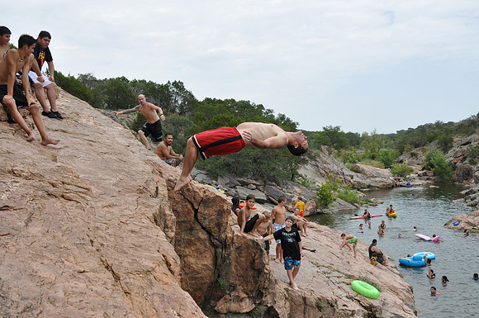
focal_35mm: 36
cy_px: 159
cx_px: 240
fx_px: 478
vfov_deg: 36.8
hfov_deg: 53.2
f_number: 5.6
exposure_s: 1/1600
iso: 400
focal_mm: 24
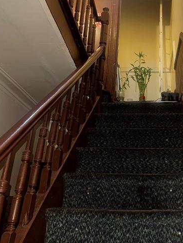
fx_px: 268
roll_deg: -0.4
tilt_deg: +26.5
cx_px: 140
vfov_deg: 48.2
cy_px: 83
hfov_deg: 36.7
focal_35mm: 38
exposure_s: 1/13
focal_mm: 6.76
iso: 125
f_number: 1.78
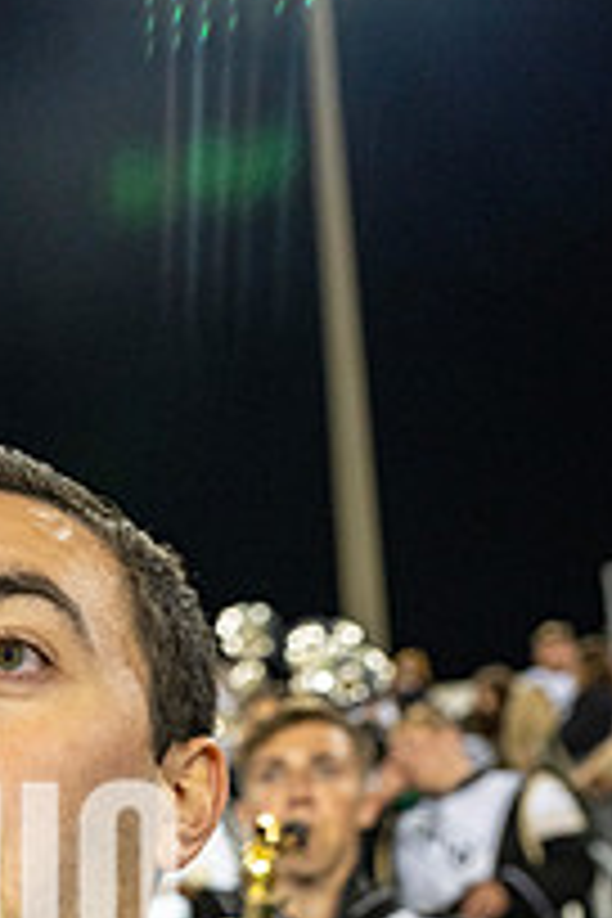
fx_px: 1351
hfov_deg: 24.2
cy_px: 904
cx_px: -22
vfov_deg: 34.4
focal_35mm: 53
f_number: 3.2
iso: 2000
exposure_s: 1/500
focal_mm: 24
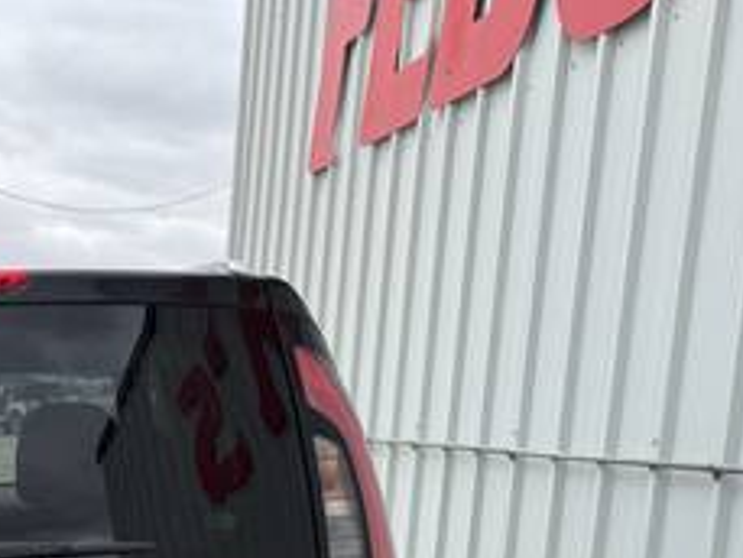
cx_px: -104
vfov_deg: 19.9
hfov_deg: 26.4
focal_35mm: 67
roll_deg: -1.3
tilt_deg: -11.9
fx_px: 1439
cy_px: 749
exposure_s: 1/1271
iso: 80
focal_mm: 6.76
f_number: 1.78
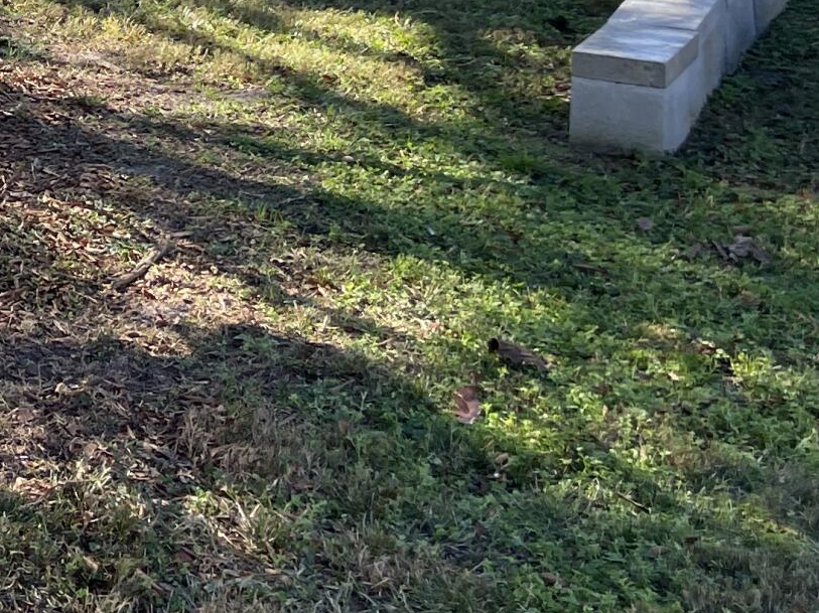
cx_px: -374
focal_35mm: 96
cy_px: -312
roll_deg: +2.2
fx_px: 2270
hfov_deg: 18.4
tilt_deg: -1.8
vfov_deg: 14.4
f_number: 1.6
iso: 32
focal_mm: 5.1
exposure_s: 1/731
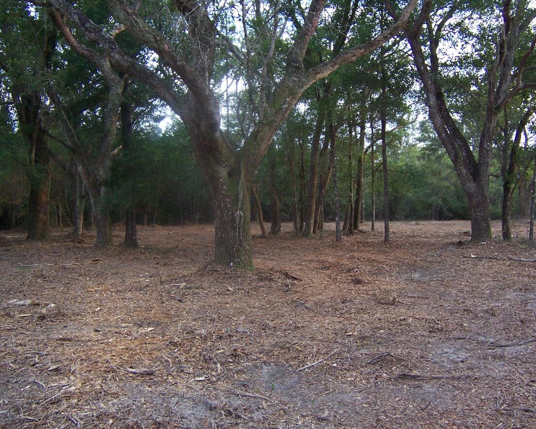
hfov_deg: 51.5
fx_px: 555
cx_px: 291
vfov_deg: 42.2
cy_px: 215
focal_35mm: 35
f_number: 2.8
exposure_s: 1/60
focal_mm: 5.5
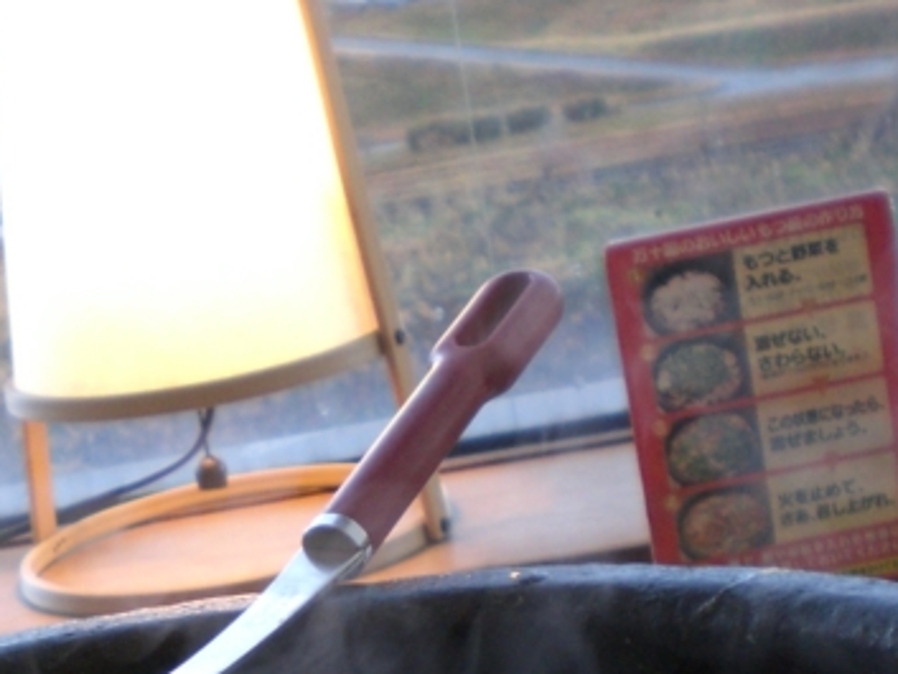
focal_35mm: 86
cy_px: 621
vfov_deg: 16.9
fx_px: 2232
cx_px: 211
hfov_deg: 22.5
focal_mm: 6.3
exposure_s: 1/60
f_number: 3.1
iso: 200
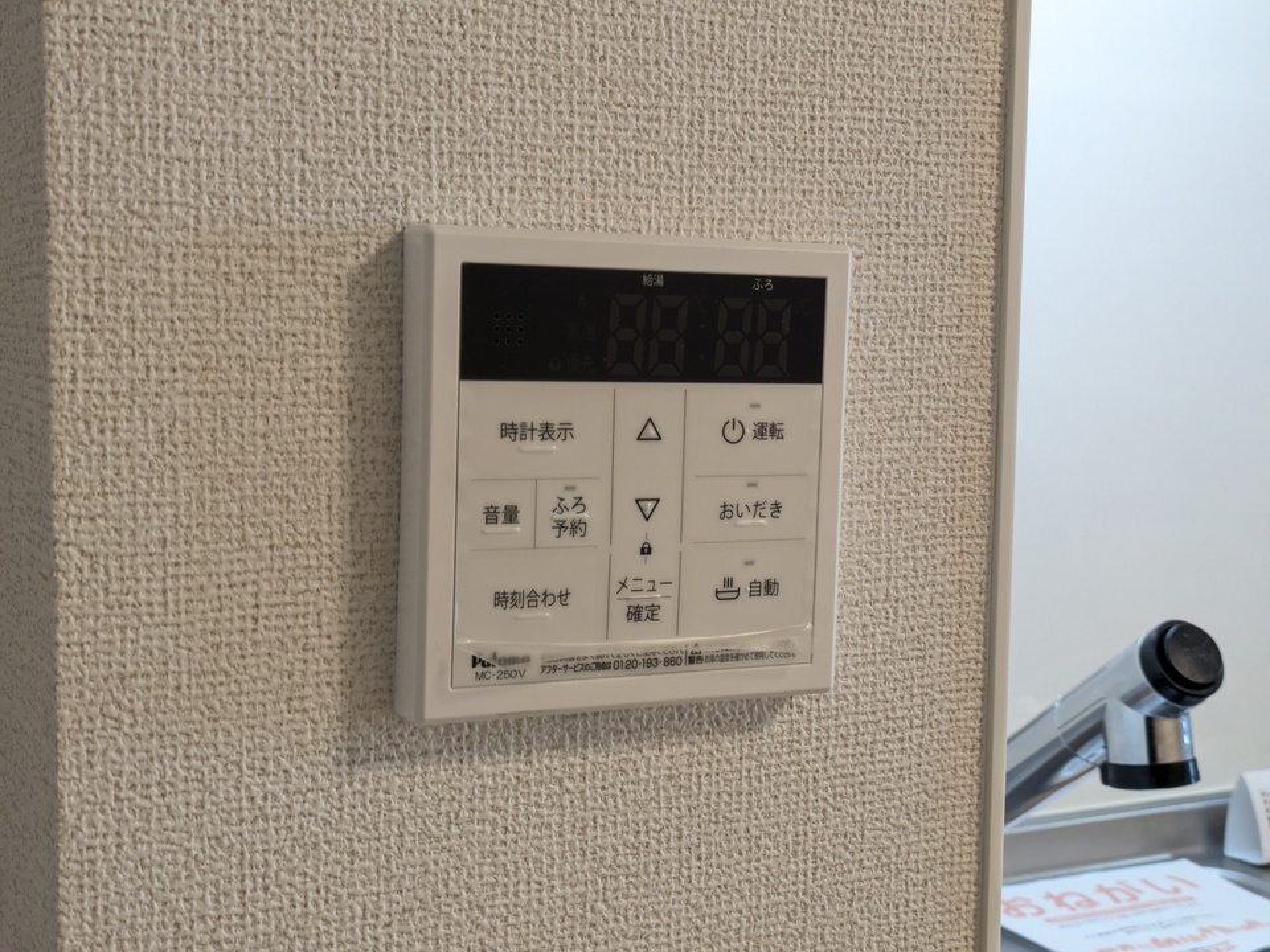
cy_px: 476
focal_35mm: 51
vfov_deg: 28.6
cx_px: 635
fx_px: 1871
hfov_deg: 37.5
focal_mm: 5.43
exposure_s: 1/120
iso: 213
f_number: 1.89
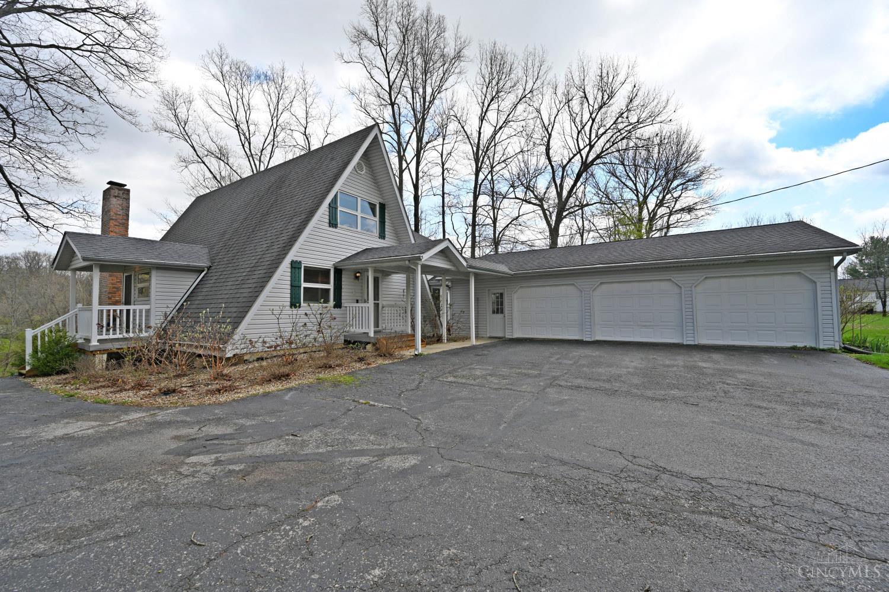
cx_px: 444
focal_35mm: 14
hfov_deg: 104.3
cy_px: 296
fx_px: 346
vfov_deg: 81.2
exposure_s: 1/320
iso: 100
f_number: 7.1
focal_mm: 14
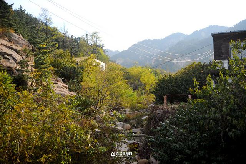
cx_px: 123
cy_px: 82
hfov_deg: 42.8
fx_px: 314
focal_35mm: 46
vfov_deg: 29.2
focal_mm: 46
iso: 200
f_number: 2.8
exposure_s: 1/1600
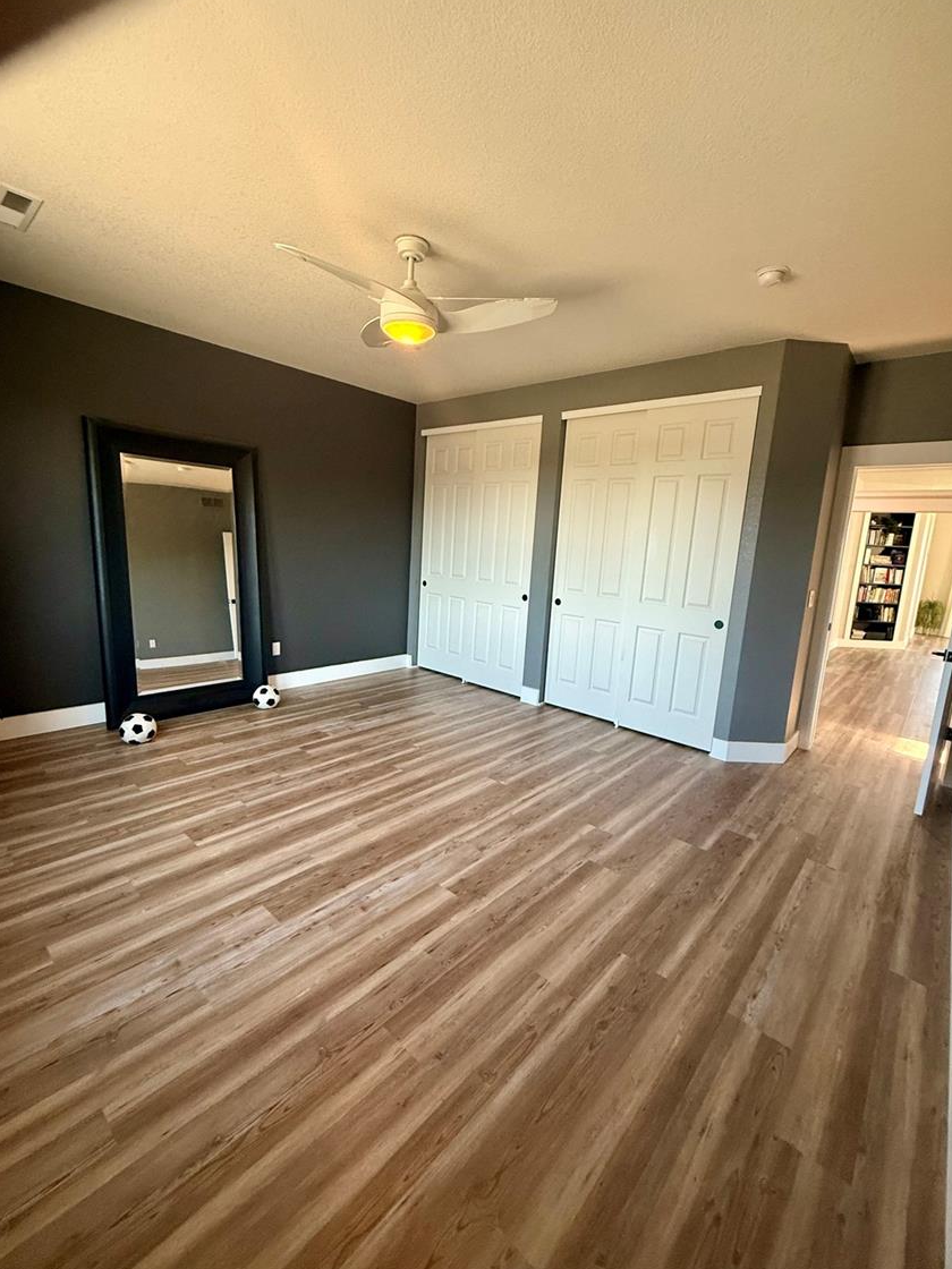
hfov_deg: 81.7
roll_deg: -3.1
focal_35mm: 15
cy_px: 633
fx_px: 550
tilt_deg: -8.3
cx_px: 470
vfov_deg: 98.2
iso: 320
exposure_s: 1/60
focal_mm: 2.22
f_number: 2.2
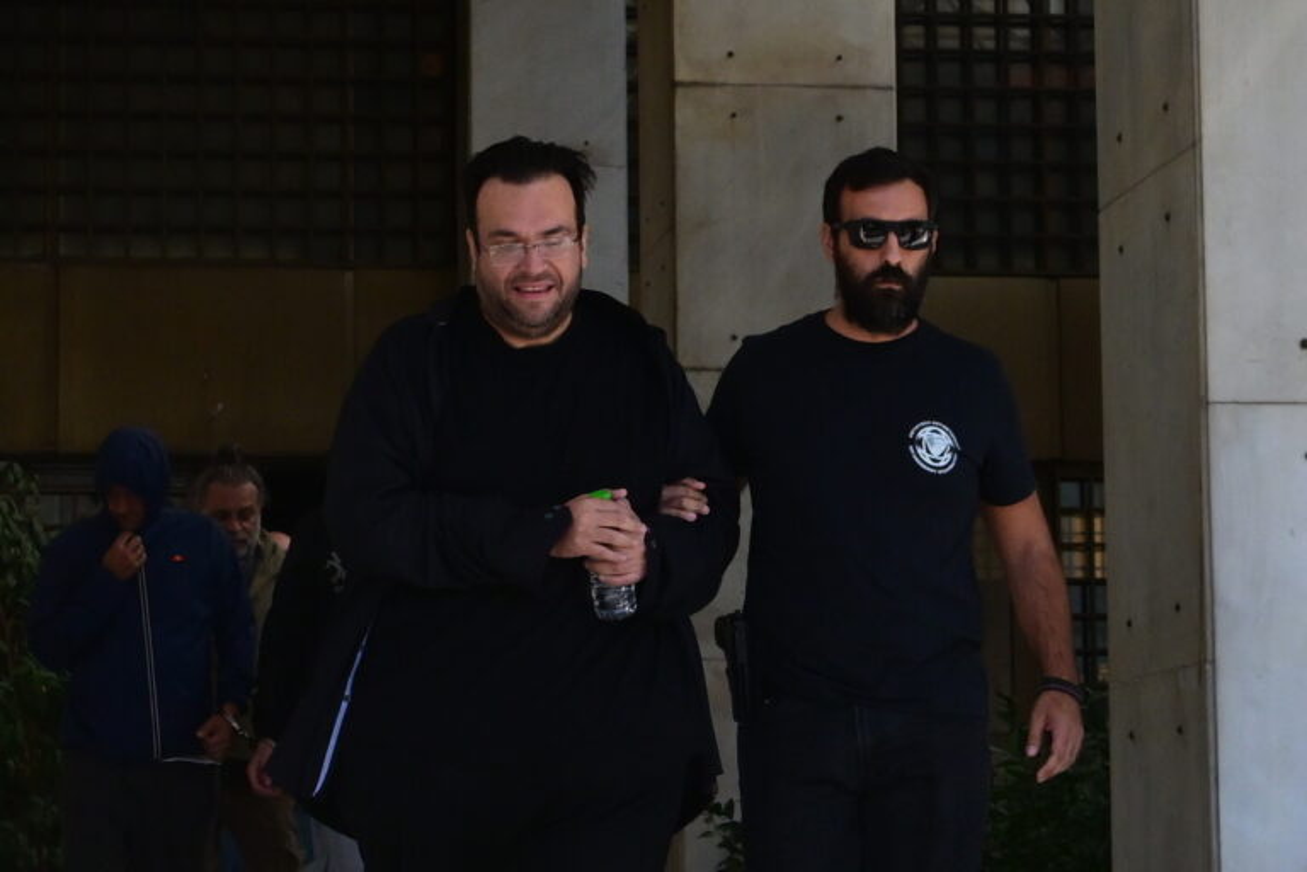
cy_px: 436
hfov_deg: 46.4
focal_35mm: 42
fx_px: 1525
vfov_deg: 31.9
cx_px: 654
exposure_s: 1/800
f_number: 7.1
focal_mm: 28
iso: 1000
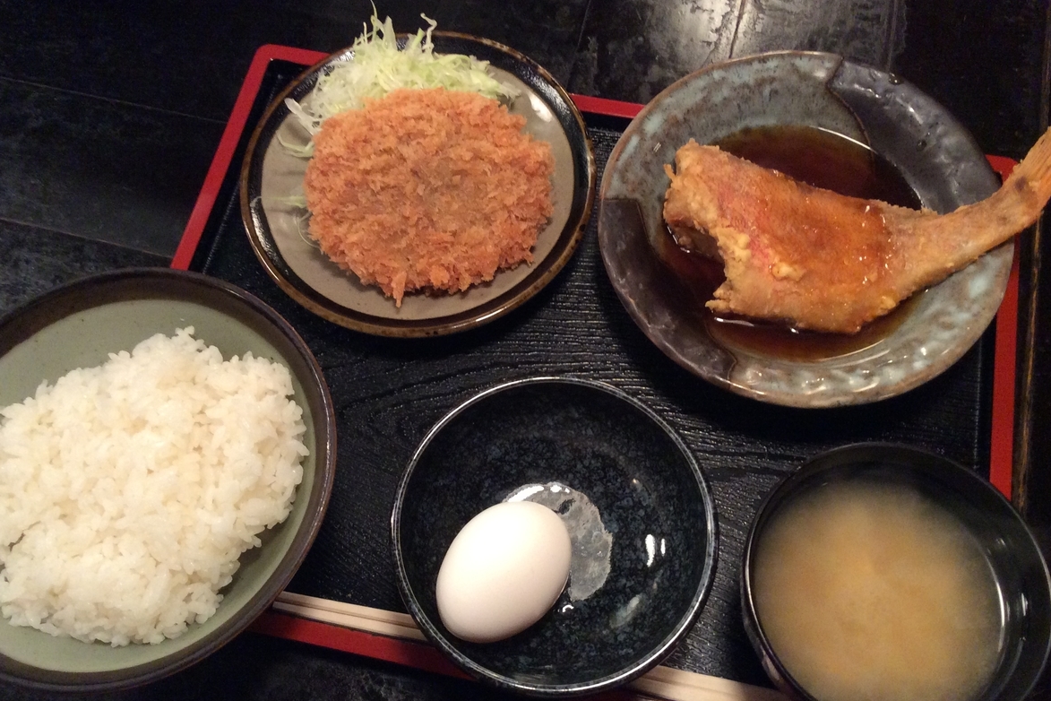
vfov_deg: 38.9
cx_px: 521
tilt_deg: -66.1
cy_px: 359
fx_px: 993
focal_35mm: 34
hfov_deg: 55.8
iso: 250
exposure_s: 1/24
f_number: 2.4
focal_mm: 3.3
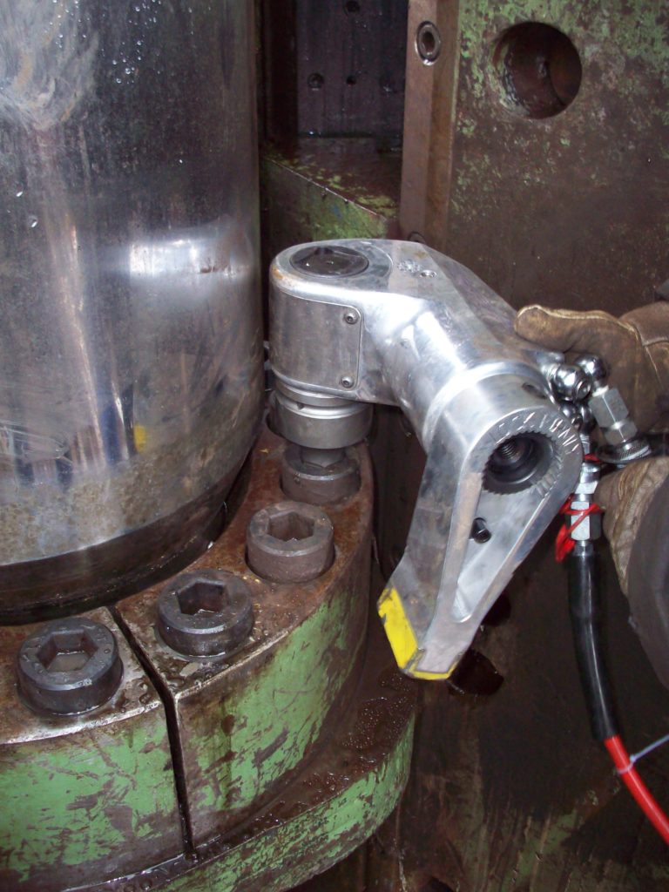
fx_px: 953
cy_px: 446
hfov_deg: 38.7
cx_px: 334
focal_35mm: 37
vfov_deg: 50.1
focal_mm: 6.2
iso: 160
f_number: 2.8
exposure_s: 1/64
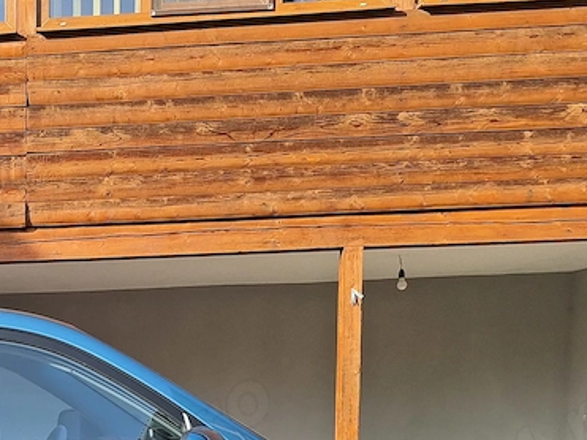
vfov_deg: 21.8
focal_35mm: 62
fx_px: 1051
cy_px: 533
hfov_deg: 28.0
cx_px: -85
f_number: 1.8
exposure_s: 1/1120
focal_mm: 5.54
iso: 40
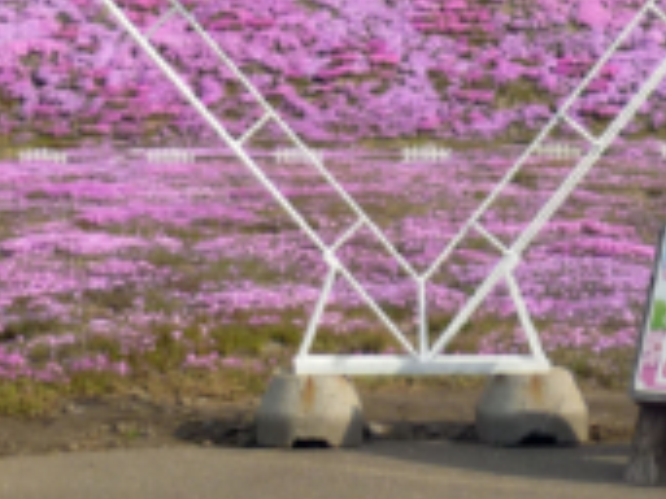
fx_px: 2230
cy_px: -363
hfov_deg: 17.0
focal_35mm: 116
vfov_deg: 11.9
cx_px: 409
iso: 100
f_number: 8
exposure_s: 1/125
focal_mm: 5.5
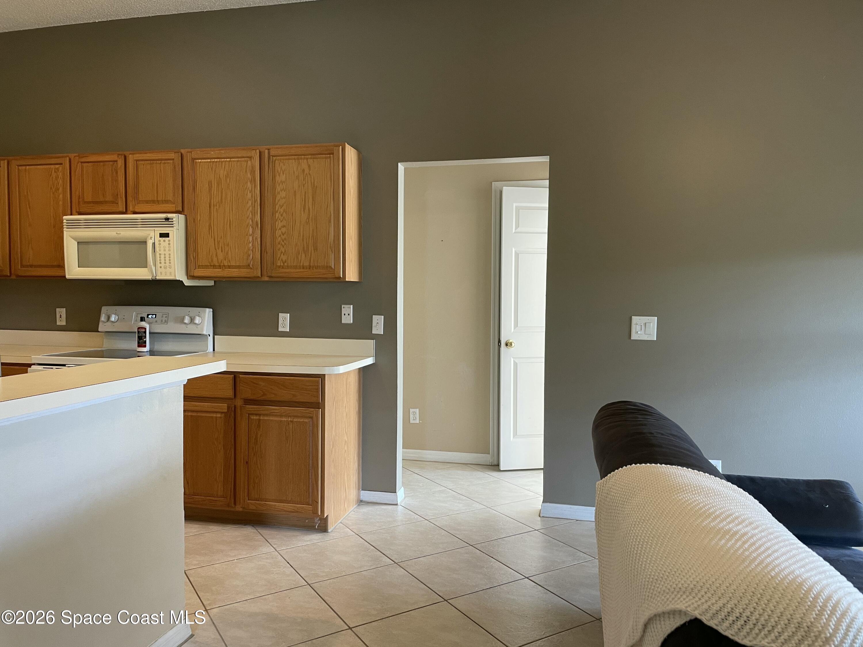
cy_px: 324
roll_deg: -0.1
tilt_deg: -3.9
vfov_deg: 53.1
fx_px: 648
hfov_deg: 67.3
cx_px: 432
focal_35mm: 26
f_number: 1.6
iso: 100
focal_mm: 4.2
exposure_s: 1/60
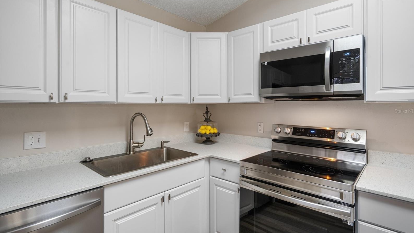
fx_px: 198
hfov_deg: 92.7
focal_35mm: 18
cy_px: 111
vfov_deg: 61.0
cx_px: 209
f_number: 8
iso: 320
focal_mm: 17
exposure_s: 1/1.25
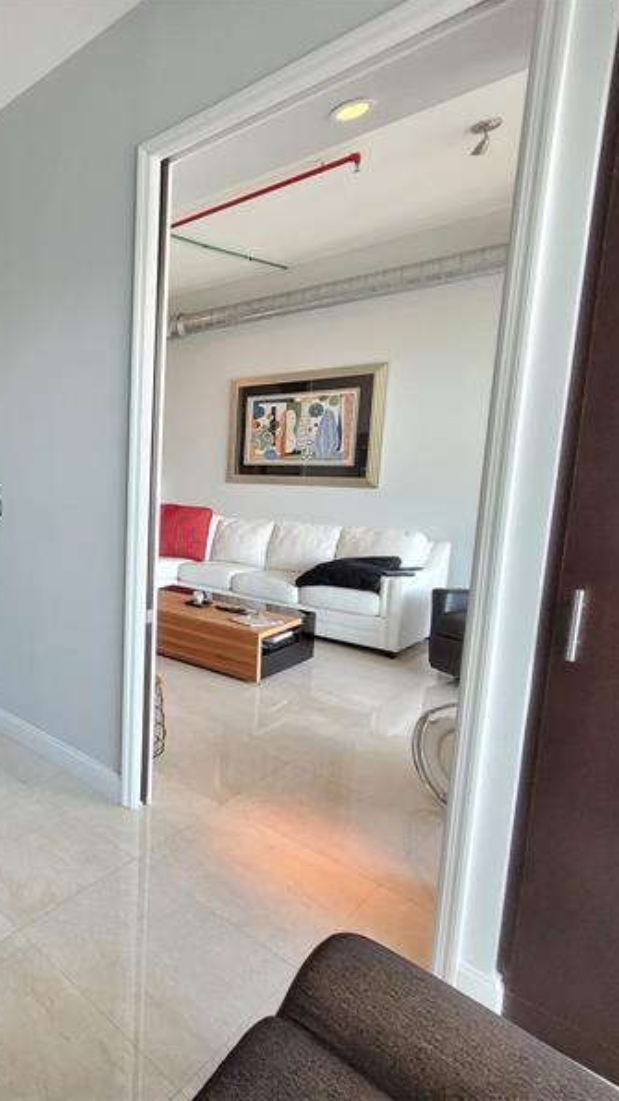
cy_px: 549
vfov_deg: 89.6
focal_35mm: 19
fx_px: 555
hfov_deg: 44.9
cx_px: -55
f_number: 2.2
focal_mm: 1.74
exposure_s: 1/59
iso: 200
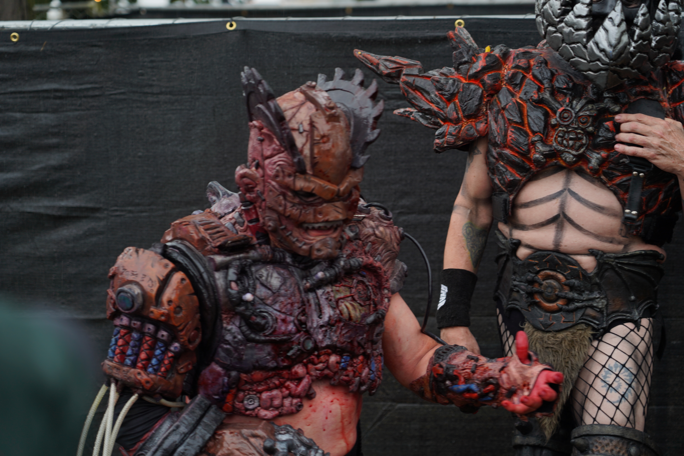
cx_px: 342
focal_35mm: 98
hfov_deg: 20.8
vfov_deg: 14.0
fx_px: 1862
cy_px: 228
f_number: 4
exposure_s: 1/100
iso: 100
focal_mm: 98
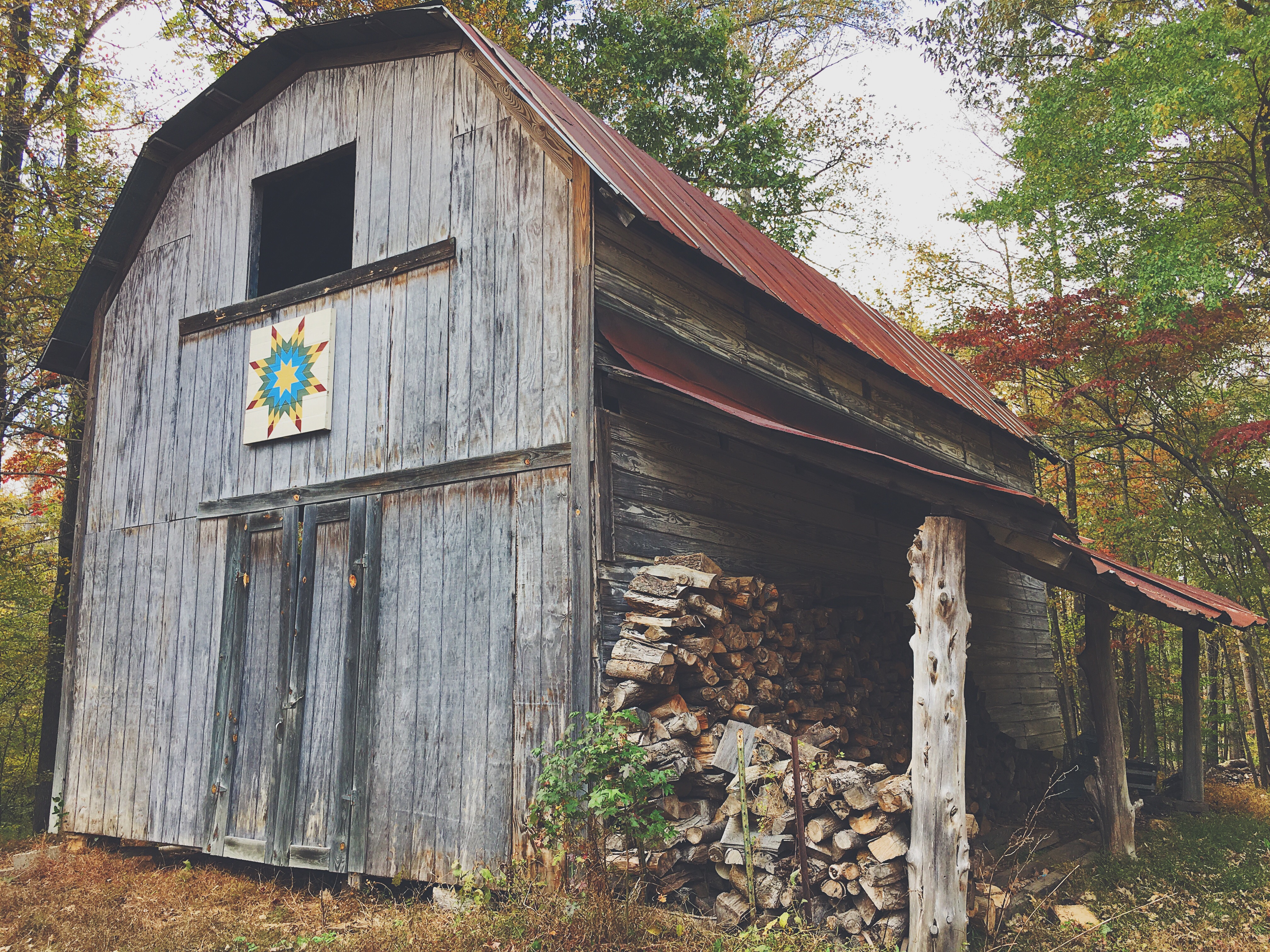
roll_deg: -0.6
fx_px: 1064
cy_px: 476
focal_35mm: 29
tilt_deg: +11.6
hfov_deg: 61.7
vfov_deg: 48.2
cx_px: 635
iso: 25
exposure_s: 1/210
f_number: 2.2
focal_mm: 4.15
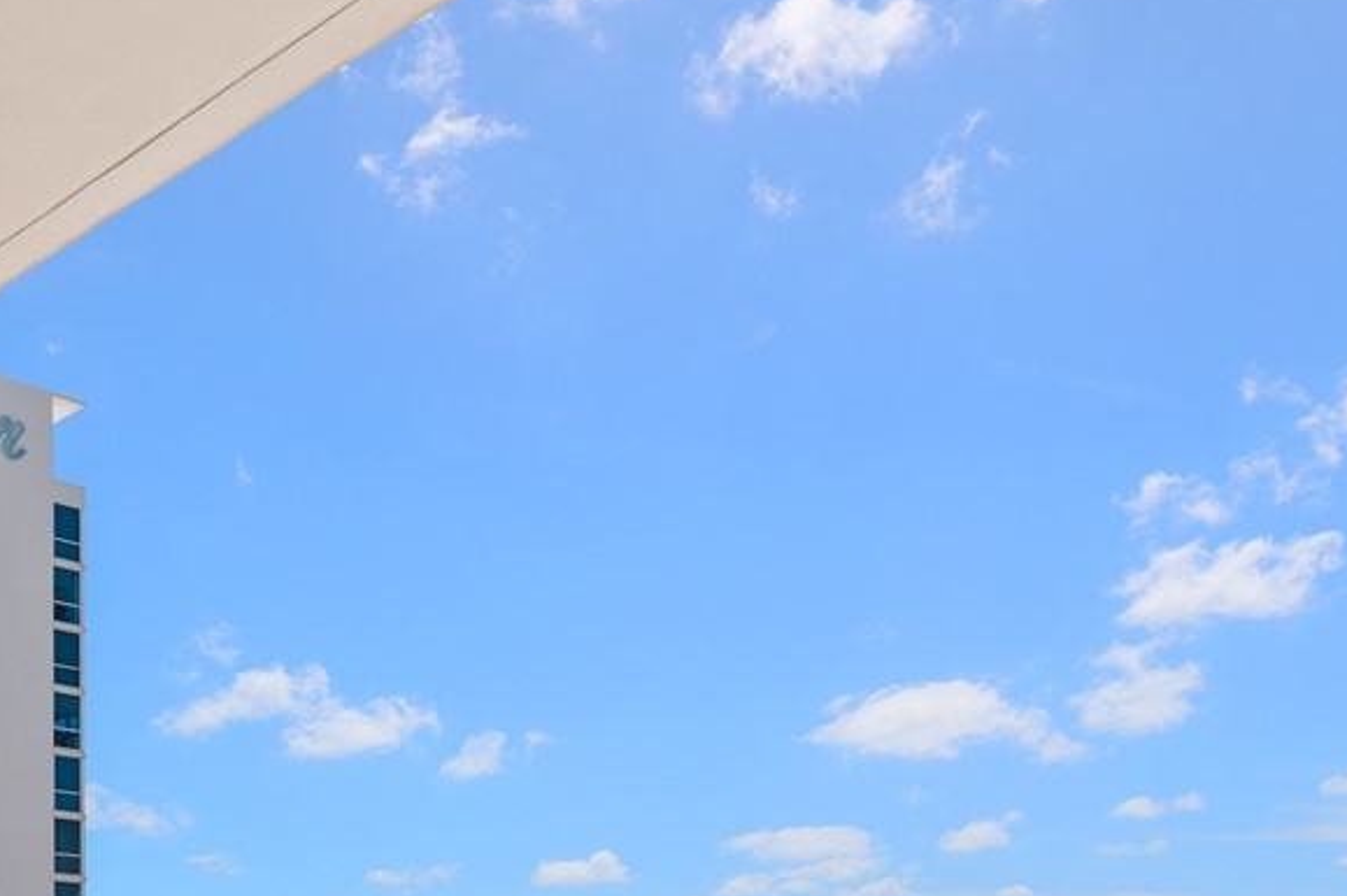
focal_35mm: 44
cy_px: 1055
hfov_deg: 43.4
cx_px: 365
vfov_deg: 27.1
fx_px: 1645
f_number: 8
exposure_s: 1/1000
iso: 200
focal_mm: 15
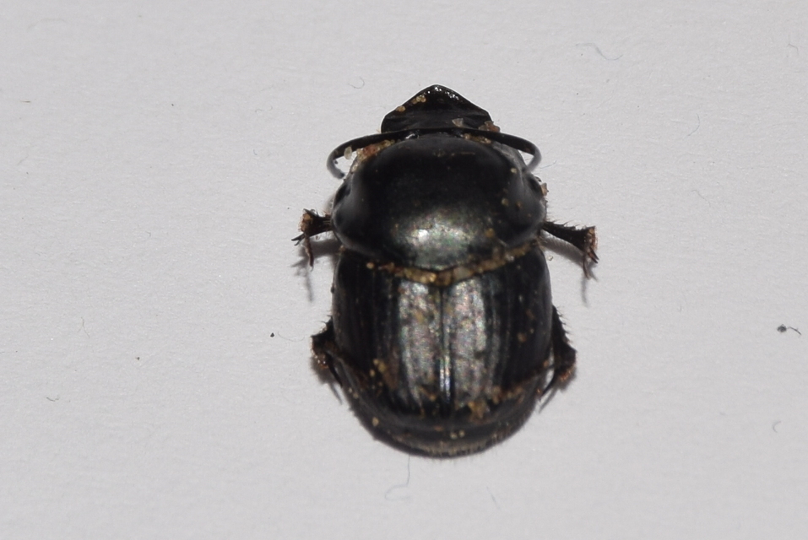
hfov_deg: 9.8
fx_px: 4718
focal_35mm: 210
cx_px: 404
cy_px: 270
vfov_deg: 6.6
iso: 100
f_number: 13
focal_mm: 140
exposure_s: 1/160
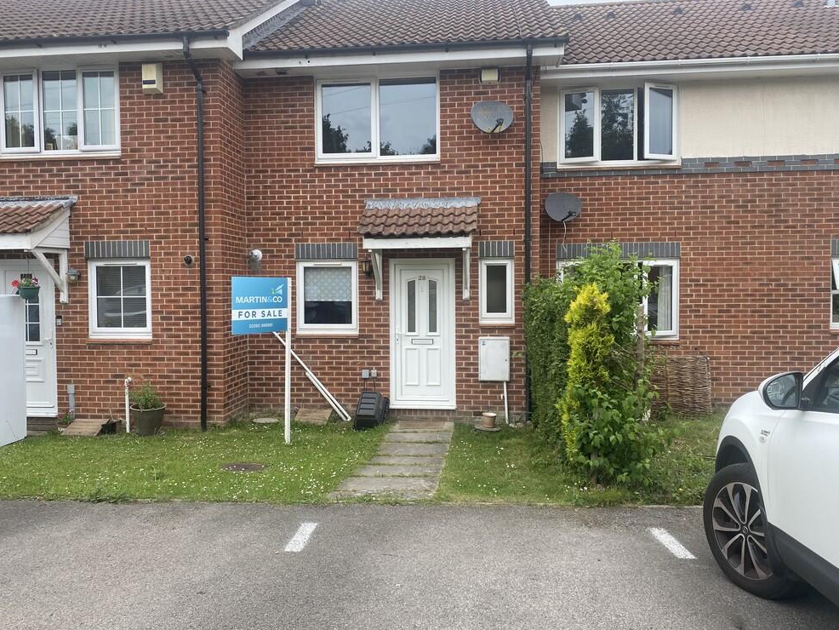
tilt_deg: -3.1
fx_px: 655
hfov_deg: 65.3
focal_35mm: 27
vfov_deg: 51.4
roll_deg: +0.9
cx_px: 413
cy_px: 310
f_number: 1.8
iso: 32
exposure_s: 1/1147
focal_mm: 4.25
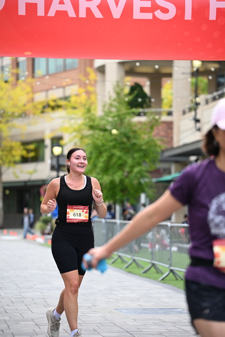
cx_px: 112
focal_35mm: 115
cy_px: 168
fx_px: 1077
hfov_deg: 11.9
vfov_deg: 17.8
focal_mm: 115
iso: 640
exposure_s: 1/2000
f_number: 2.8
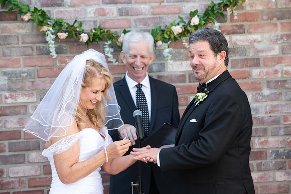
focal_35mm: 116
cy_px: 97
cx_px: 146
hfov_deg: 17.6
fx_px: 938
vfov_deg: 11.8
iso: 1250
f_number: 5
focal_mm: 116
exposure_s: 1/640
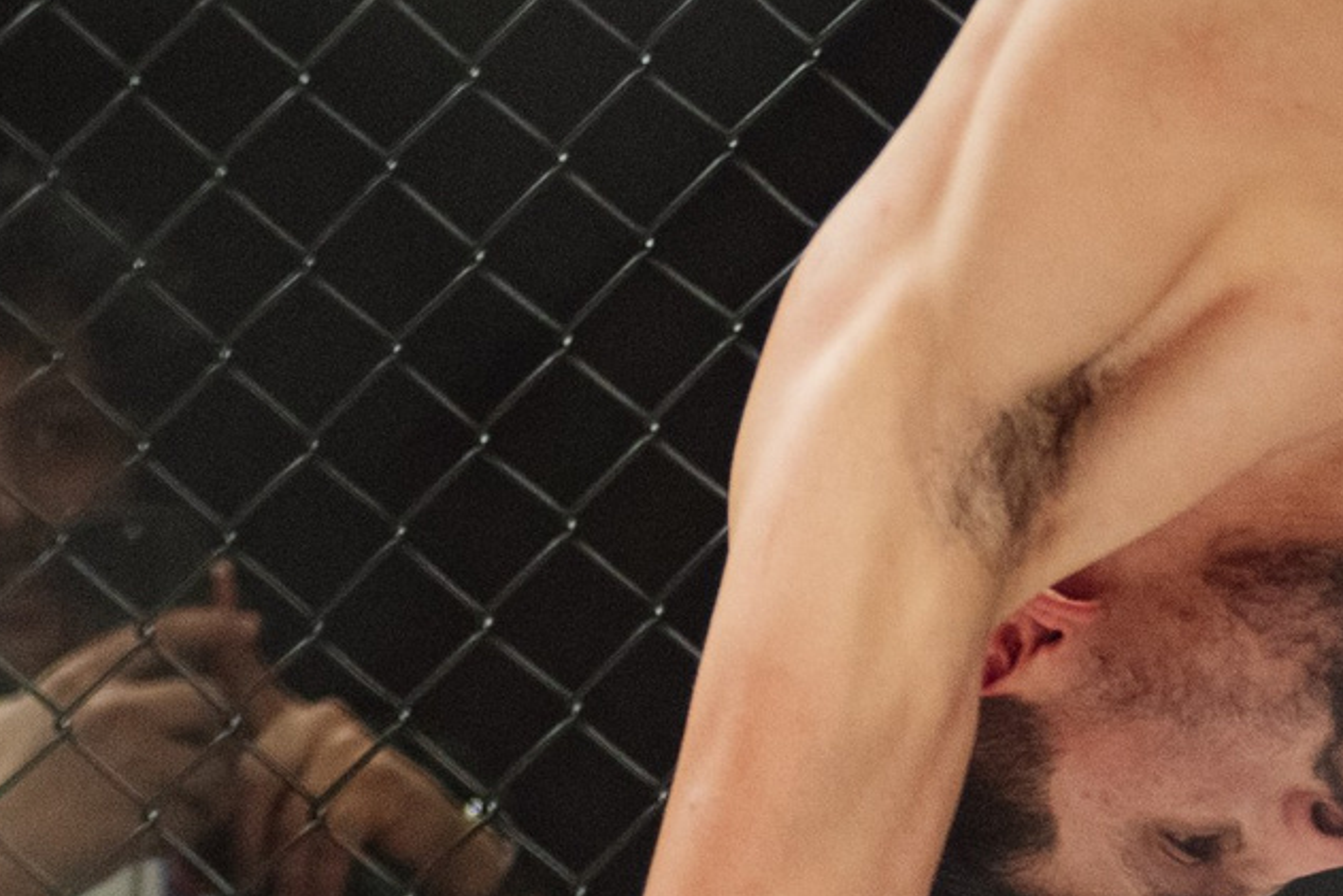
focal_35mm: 507
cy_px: 265
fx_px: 18917
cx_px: 1556
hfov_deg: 4.1
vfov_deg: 2.7
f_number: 4
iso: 2000
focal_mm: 125
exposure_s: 1/640
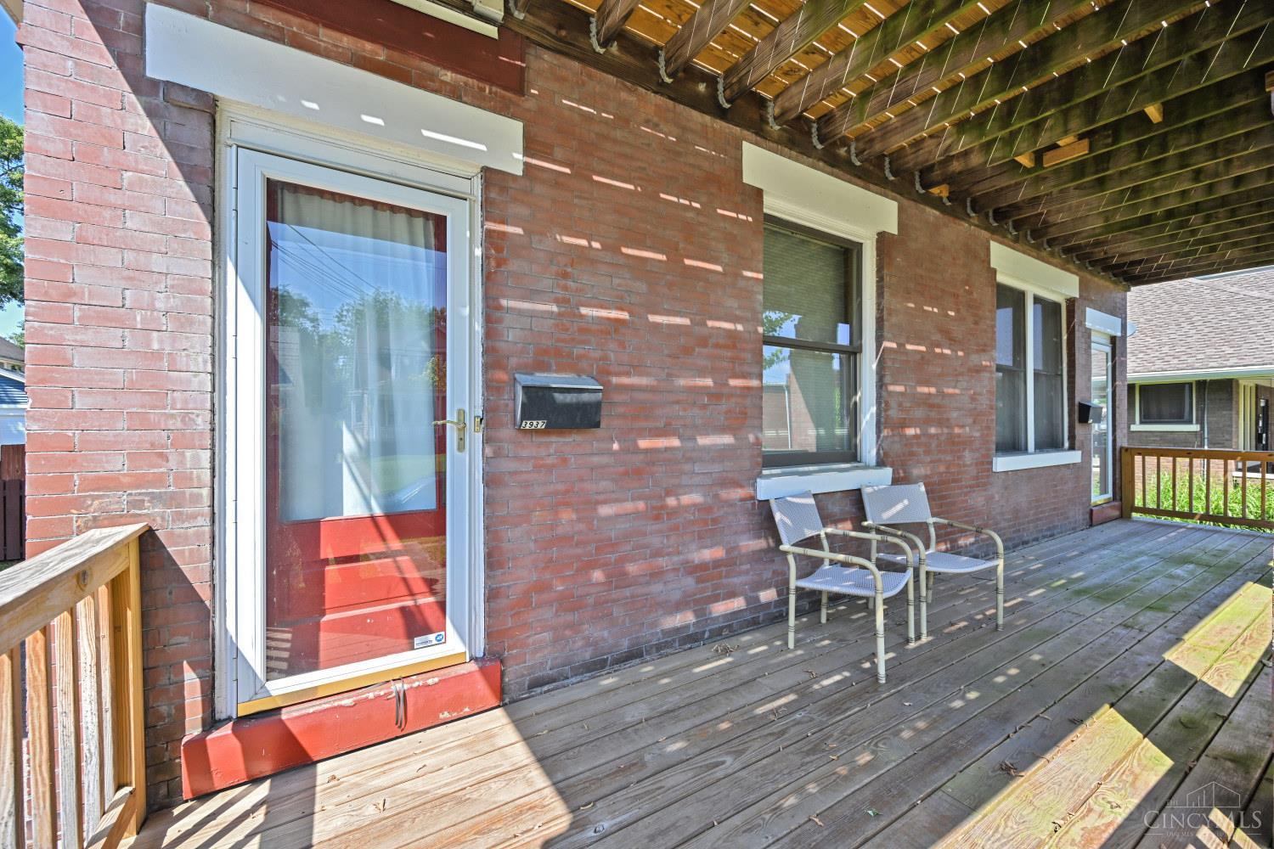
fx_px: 495
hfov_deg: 104.3
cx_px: 637
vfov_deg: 81.2
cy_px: 424
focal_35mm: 14
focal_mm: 14
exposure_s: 1/250
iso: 160
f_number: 5.6
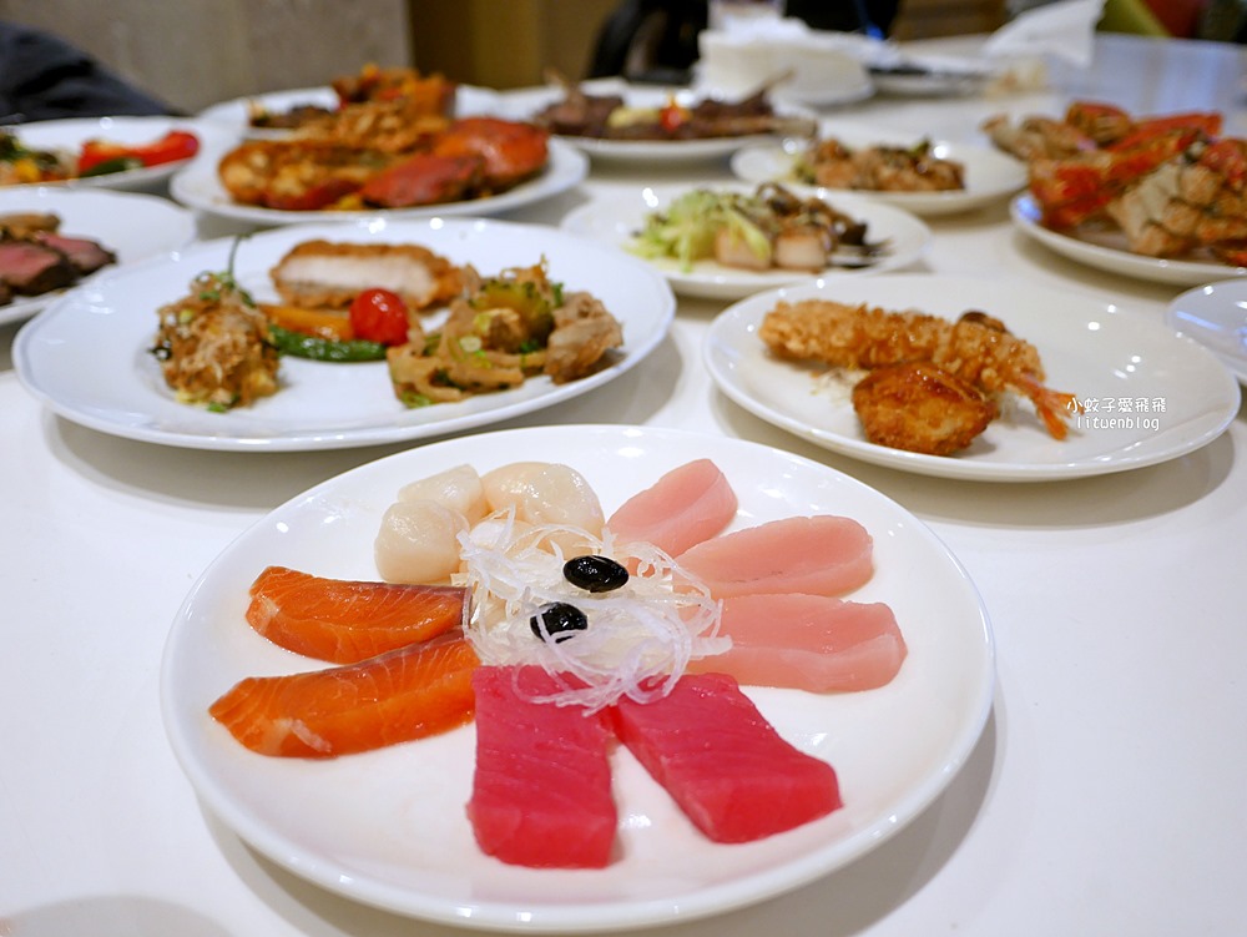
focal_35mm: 28
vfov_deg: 49.8
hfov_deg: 63.4
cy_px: 468
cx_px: 624
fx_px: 1009
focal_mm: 14
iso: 250
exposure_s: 1/60
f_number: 2.5
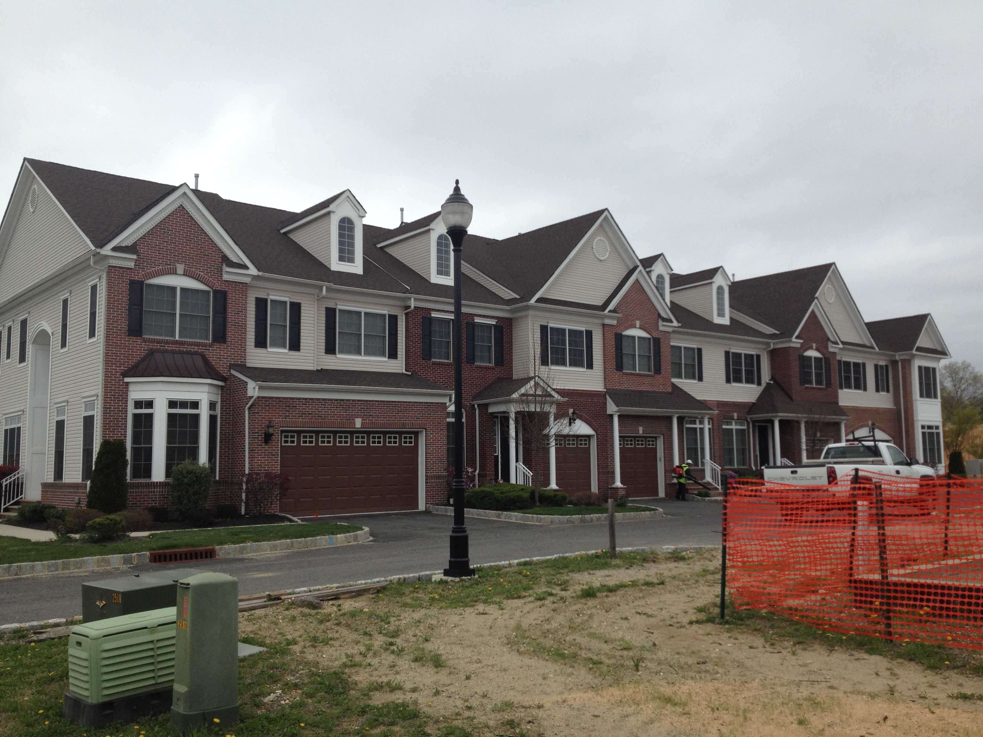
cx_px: 492
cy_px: 368
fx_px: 994
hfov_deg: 52.6
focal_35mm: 35
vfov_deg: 40.7
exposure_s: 1/1905
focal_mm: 4.28
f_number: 2.4
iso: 50
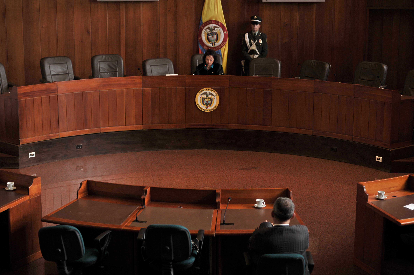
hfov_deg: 28.9
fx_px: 804
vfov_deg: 19.4
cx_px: 207
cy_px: 138
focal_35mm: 70
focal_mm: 70
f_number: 3.2
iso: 640
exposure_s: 1/200
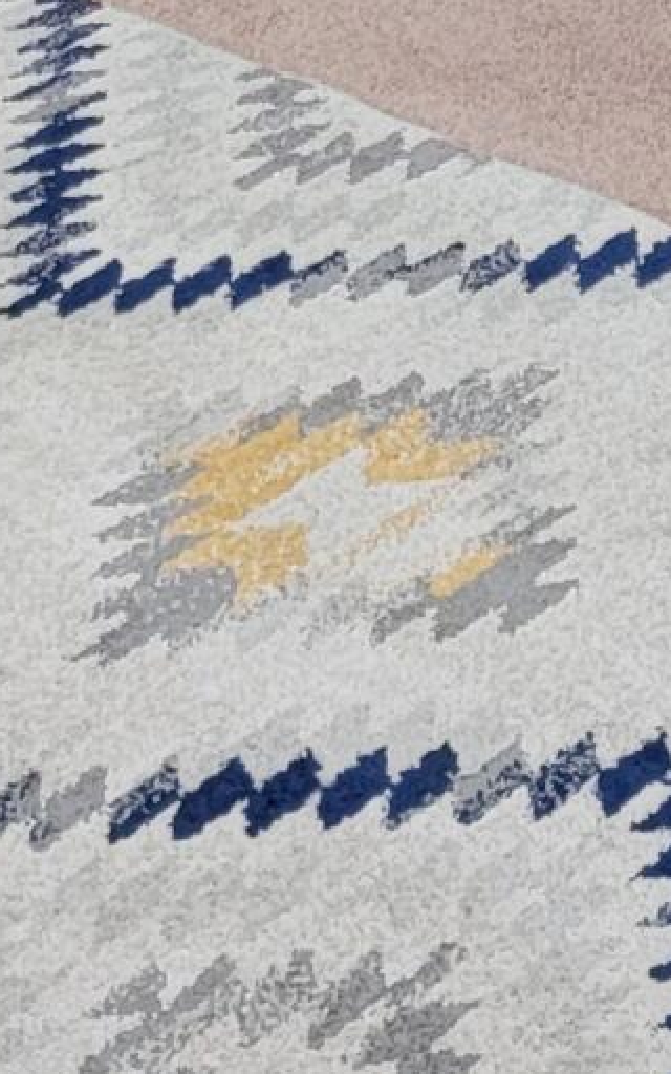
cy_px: -1269
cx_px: 470
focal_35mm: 149
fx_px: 4360
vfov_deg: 12.0
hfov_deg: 8.8
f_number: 1.8
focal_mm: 6.7
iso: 250
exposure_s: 1/39
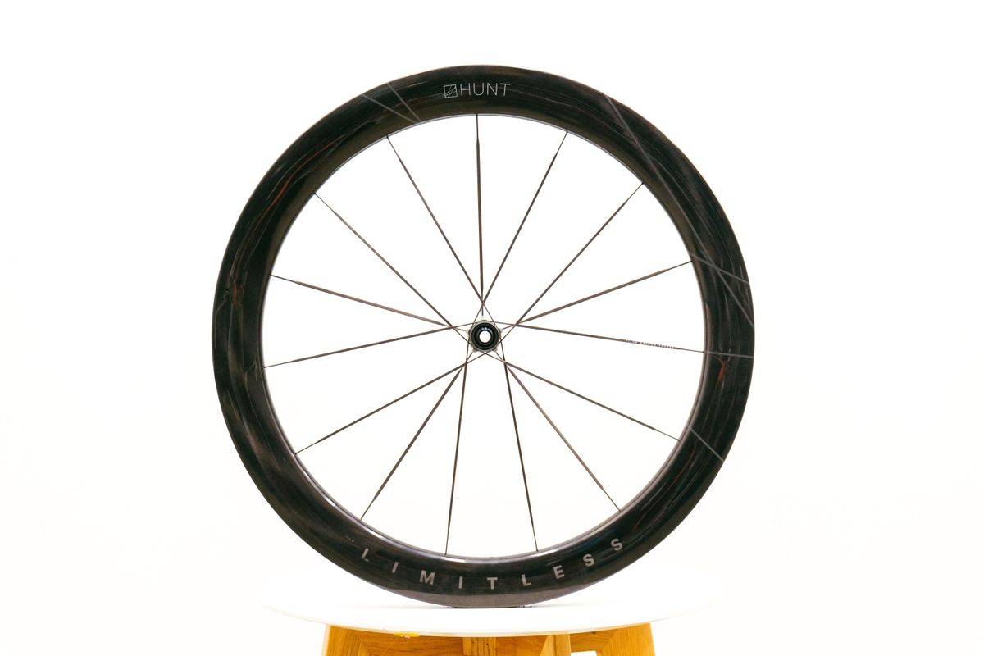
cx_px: 492
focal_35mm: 53
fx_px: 1449
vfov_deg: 25.5
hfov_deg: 37.5
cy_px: 328
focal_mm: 53
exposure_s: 1/125
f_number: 7.1
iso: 2000
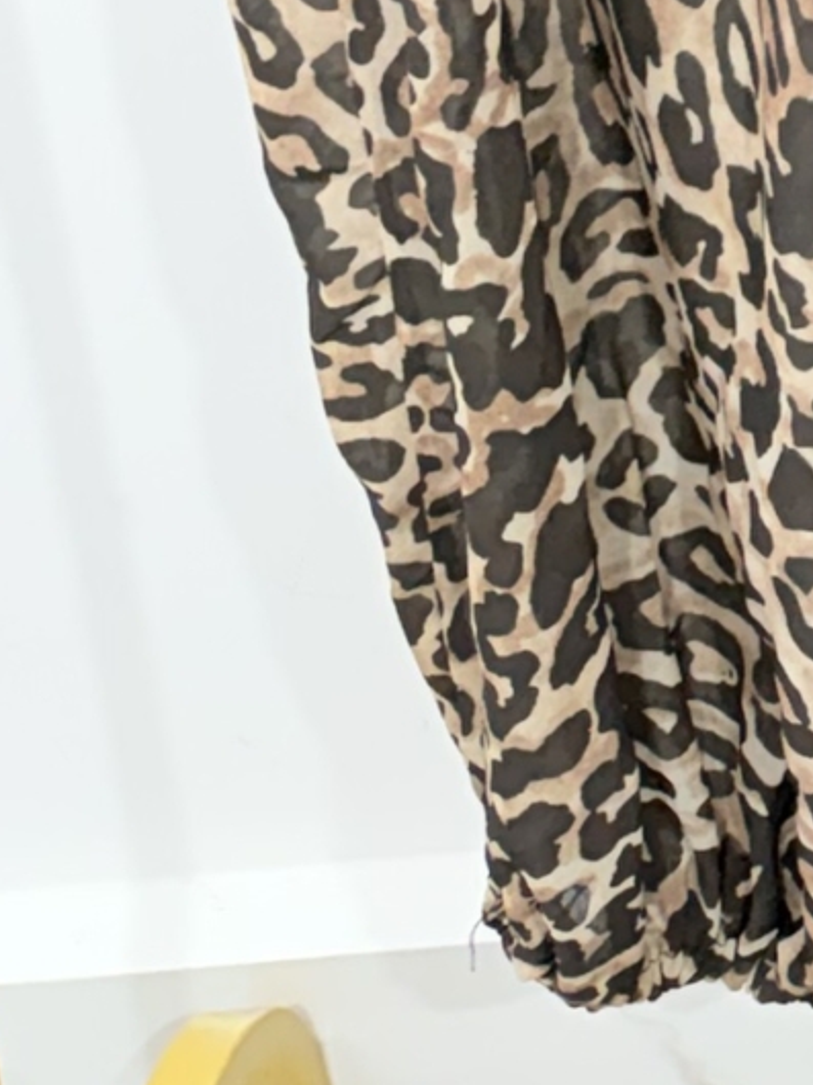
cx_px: 1778
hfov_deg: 11.2
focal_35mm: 116
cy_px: -1339
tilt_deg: -16.8
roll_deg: +0.3
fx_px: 3635
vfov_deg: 13.5
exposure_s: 1/100
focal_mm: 6.76
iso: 200
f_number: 1.78
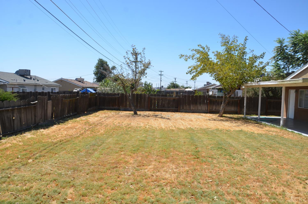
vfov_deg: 47.7
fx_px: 230
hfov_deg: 67.5
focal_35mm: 27
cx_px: 154
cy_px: 102
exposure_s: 1/250
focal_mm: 18
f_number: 8
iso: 100
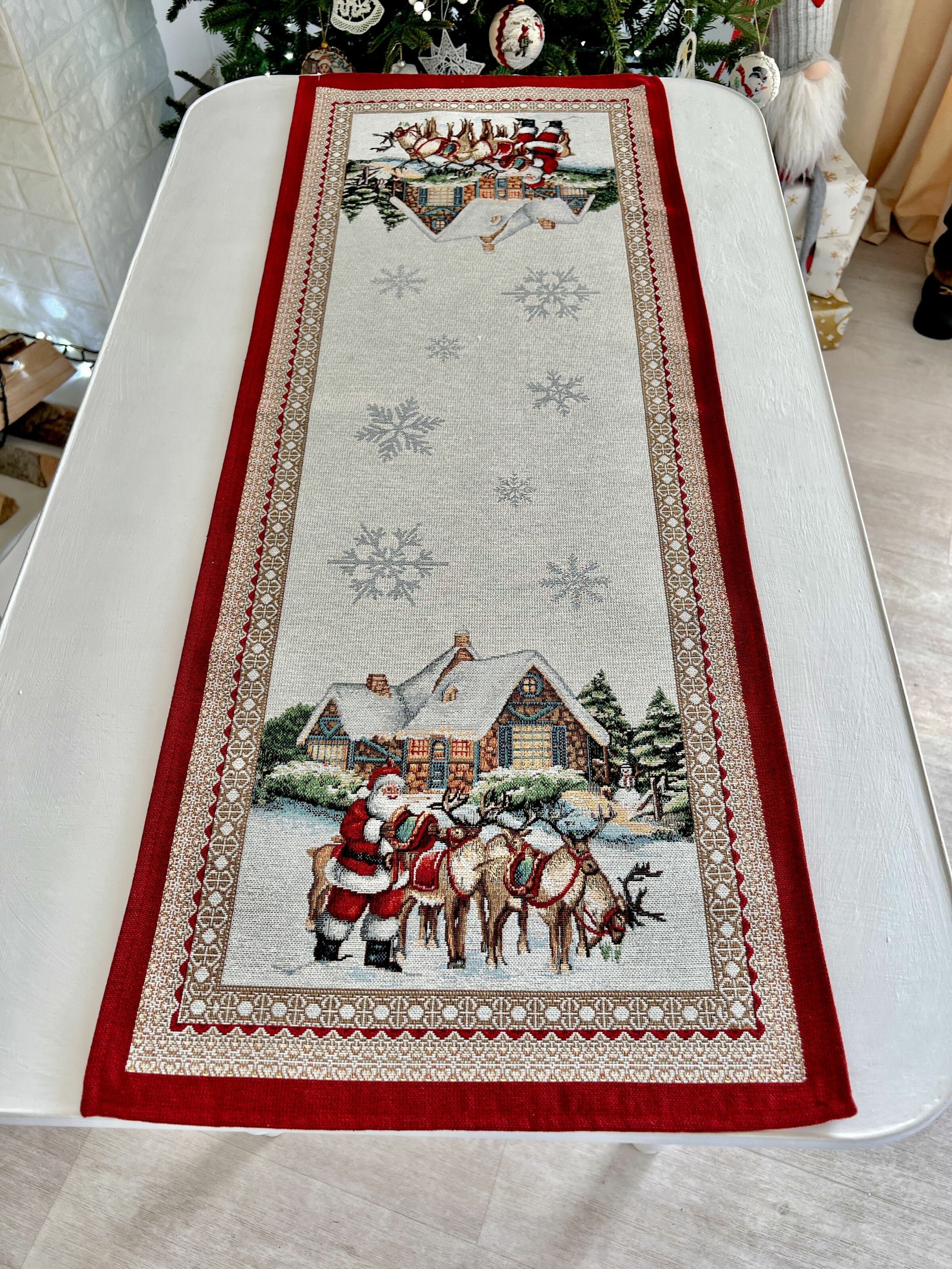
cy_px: 634
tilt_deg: -55.8
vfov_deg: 67.3
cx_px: 476
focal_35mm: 26
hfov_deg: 53.1
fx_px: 953
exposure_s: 1/112
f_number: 1.5
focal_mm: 5.7
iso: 32
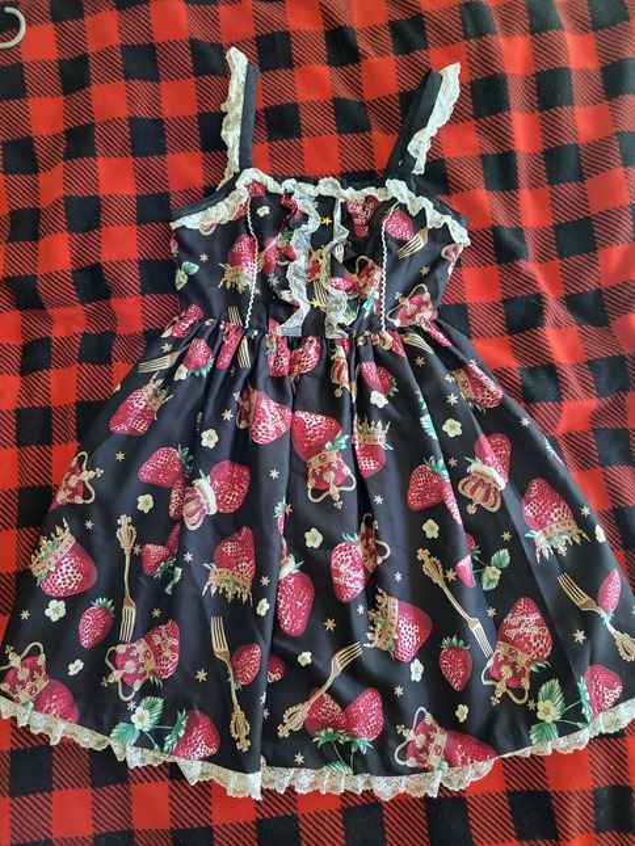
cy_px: 423
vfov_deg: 67.3
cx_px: 318
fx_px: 636
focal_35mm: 26
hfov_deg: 53.1
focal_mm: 5.4
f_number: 1.8
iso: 200
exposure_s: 1/40
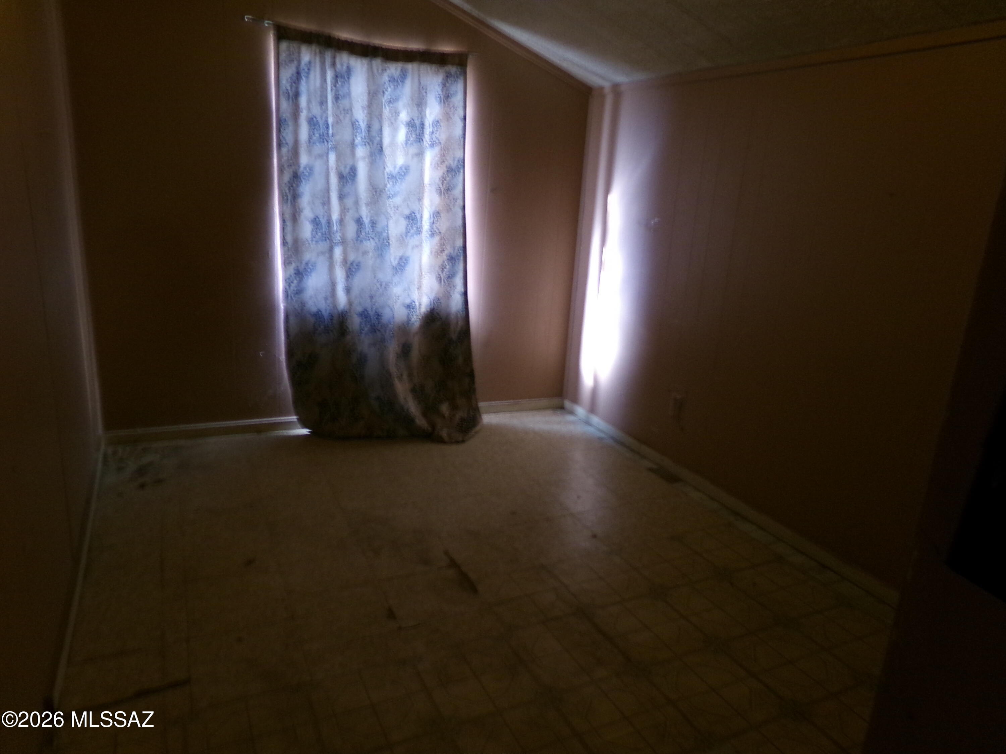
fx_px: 697
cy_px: 377
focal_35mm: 24
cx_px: 503
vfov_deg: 56.8
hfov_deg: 71.6
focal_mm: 4.3
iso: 353
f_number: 3.7
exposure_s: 1/17
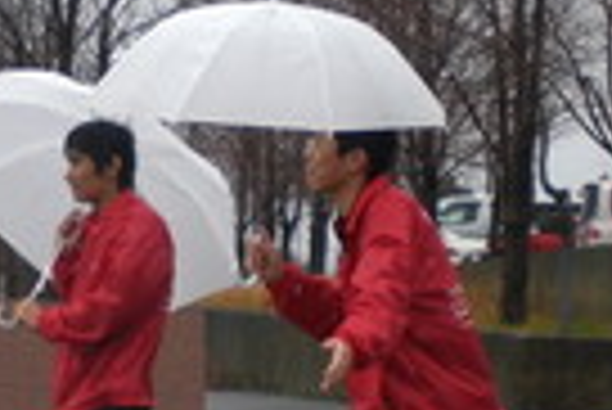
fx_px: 2468
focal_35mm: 145
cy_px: 340
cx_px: -14
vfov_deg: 9.5
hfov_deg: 13.9
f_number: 3.1
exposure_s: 1/125
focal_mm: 6.3
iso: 50
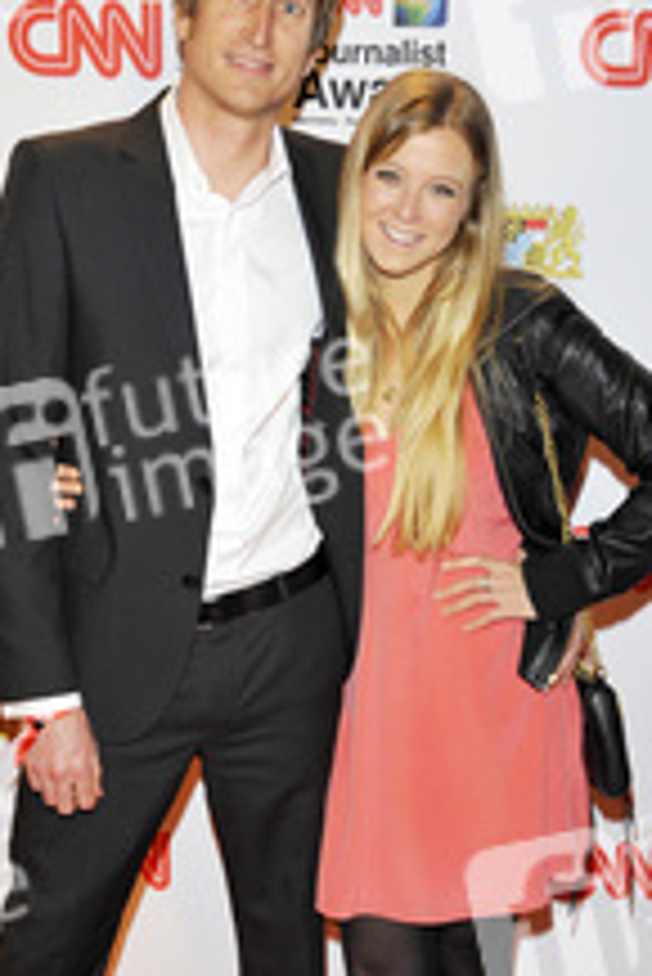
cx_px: 290
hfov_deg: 19.5
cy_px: 670
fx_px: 1898
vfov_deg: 28.6
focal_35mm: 70
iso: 800
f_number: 6.3
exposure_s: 1/250
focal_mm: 38
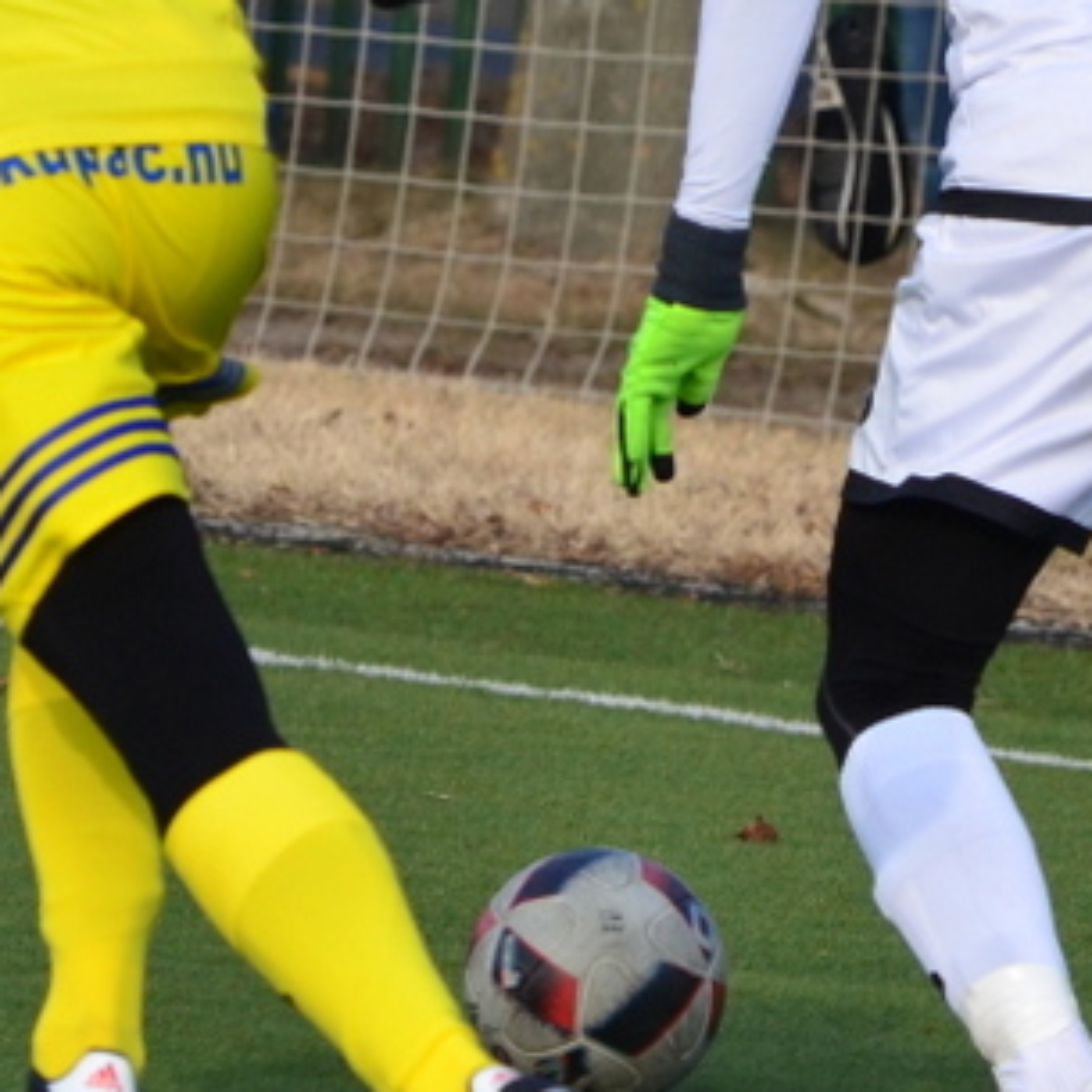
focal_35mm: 725
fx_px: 25864
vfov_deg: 2.4
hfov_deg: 2.4
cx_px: 967
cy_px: 295
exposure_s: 1/2500
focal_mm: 145
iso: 800
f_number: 6.3
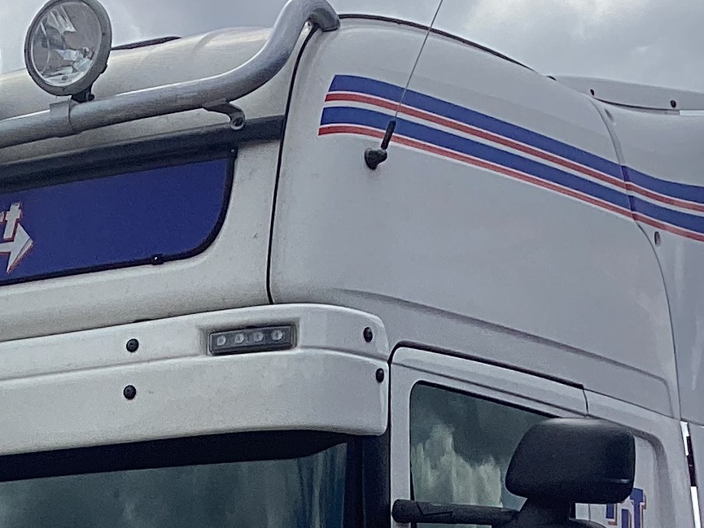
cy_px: 762
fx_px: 2380
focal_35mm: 117
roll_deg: +0.3
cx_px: -61
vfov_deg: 12.1
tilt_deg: +1.4
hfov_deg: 16.4
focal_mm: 3.3
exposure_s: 1/1894
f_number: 2.4
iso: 25
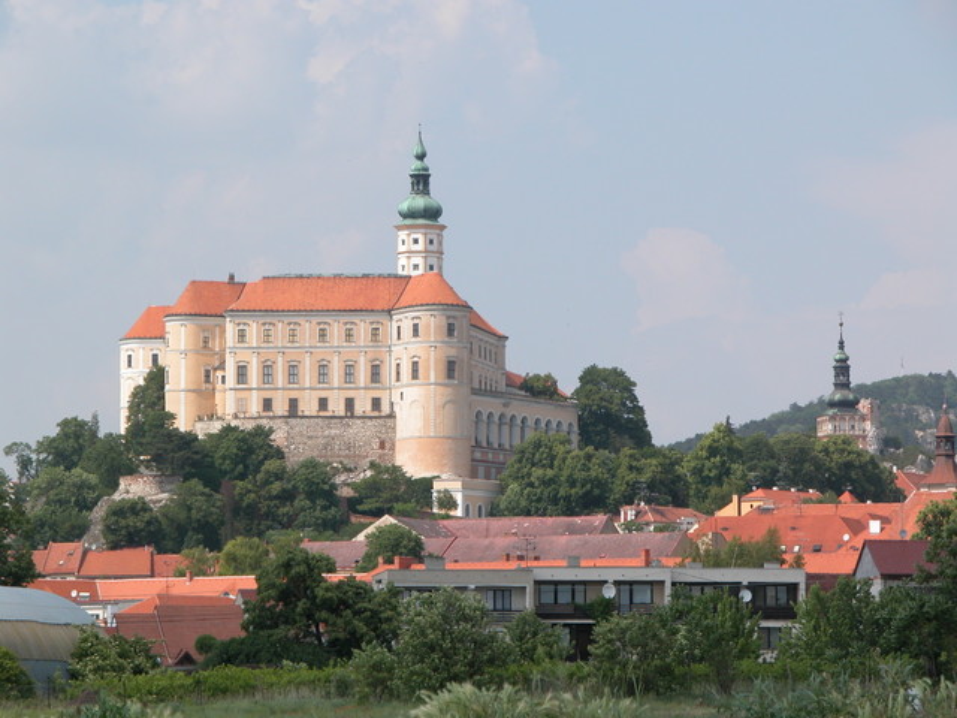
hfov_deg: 11.2
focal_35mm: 176
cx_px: 478
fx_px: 4866
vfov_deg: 8.4
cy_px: 359
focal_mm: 44.7
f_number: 6.3
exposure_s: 1/480
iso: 100
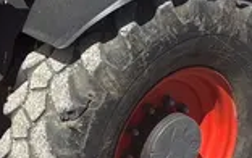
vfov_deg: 13.5
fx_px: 667
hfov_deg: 21.4
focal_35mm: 97
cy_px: 49
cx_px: 103
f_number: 1.6
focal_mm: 5.96
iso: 50
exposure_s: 1/3205
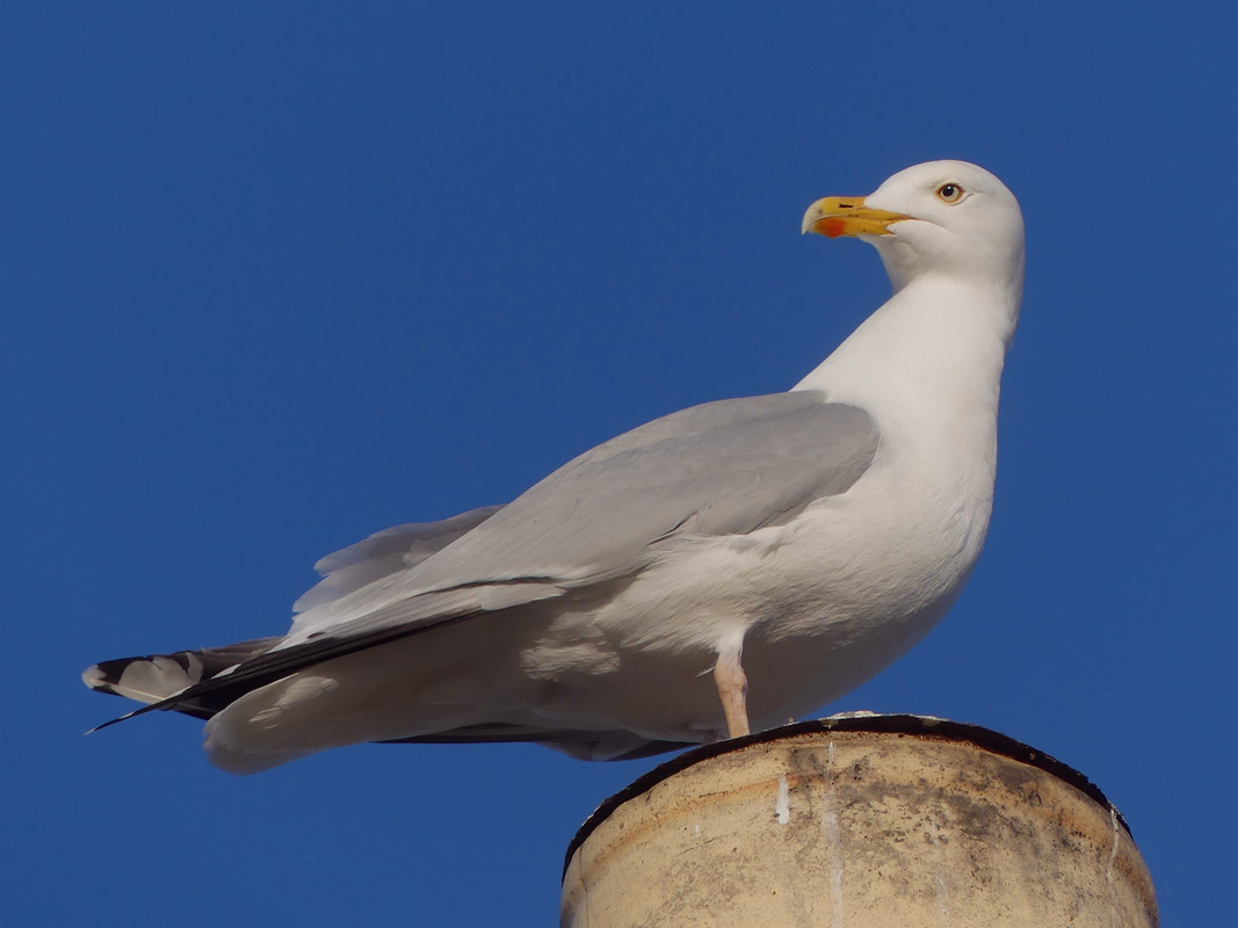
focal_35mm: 802
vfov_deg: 1.9
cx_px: 619
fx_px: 28679
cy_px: 464
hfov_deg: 2.5
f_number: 4
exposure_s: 1/1000
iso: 100
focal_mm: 108
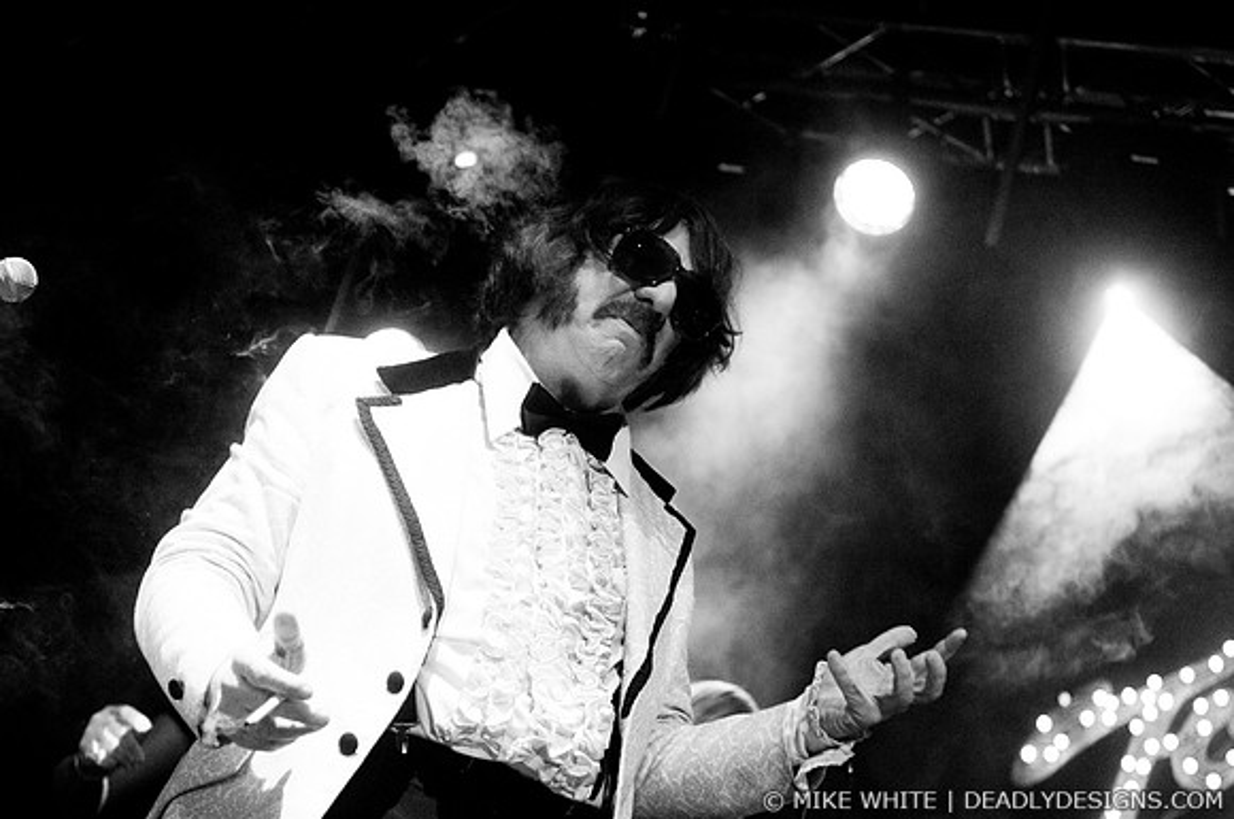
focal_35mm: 72
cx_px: 617
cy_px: 410
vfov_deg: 18.9
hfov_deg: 28.1
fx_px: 2465
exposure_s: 1/400
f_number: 2.8
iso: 640
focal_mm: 48
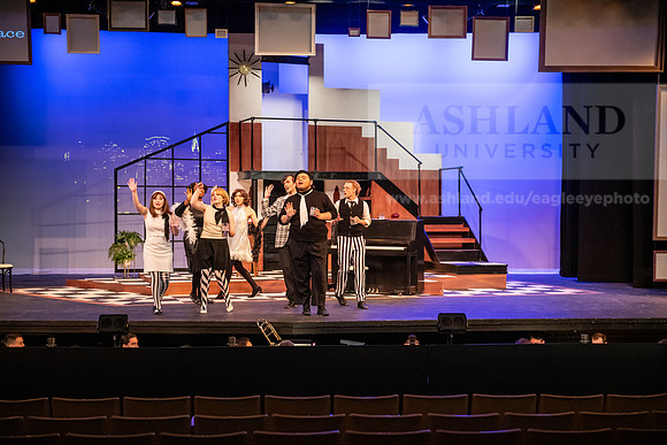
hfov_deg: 35.6
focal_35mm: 56
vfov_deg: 24.2
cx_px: 334
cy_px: 222
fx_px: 1038
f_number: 3.2
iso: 3200
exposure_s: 1/200
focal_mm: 56
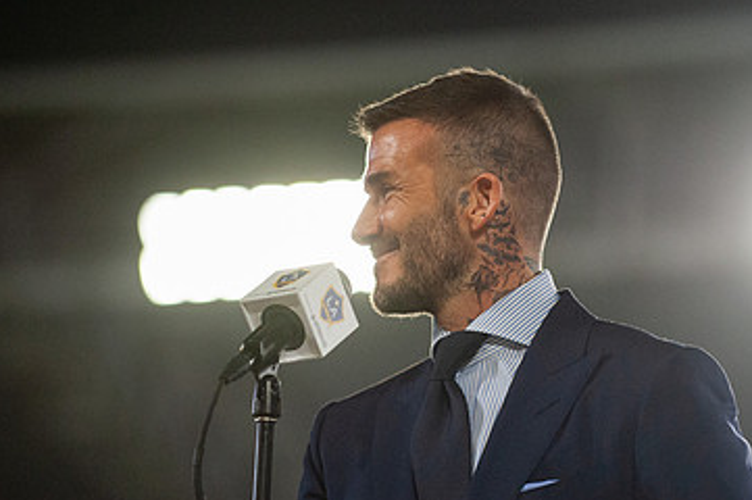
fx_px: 5196
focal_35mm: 249
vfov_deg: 5.5
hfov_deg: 8.3
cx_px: 515
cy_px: 283
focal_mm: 155
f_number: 2.8
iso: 3200
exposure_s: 1/3200
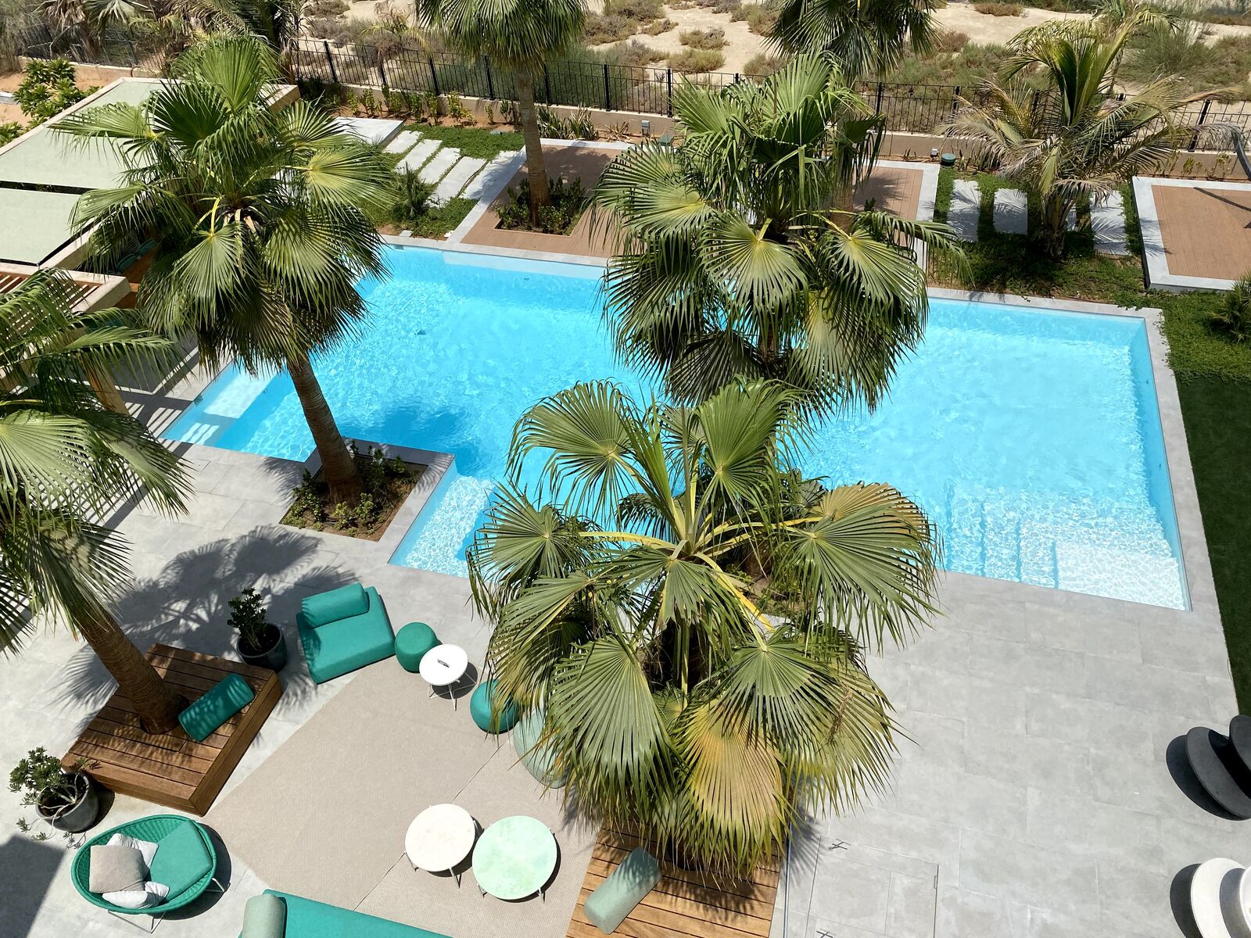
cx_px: 626
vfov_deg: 53.1
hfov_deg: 67.3
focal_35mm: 26
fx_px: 940
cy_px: 469
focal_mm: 4.25
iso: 32
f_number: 1.8
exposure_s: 1/6410
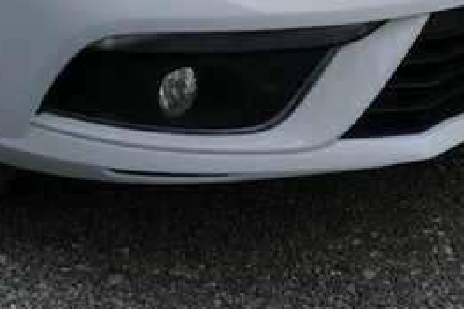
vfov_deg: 12.8
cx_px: 122
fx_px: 1275
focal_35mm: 99
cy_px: -206
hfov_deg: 20.5
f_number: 2.9
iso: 125
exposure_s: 1/500
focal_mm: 9.46
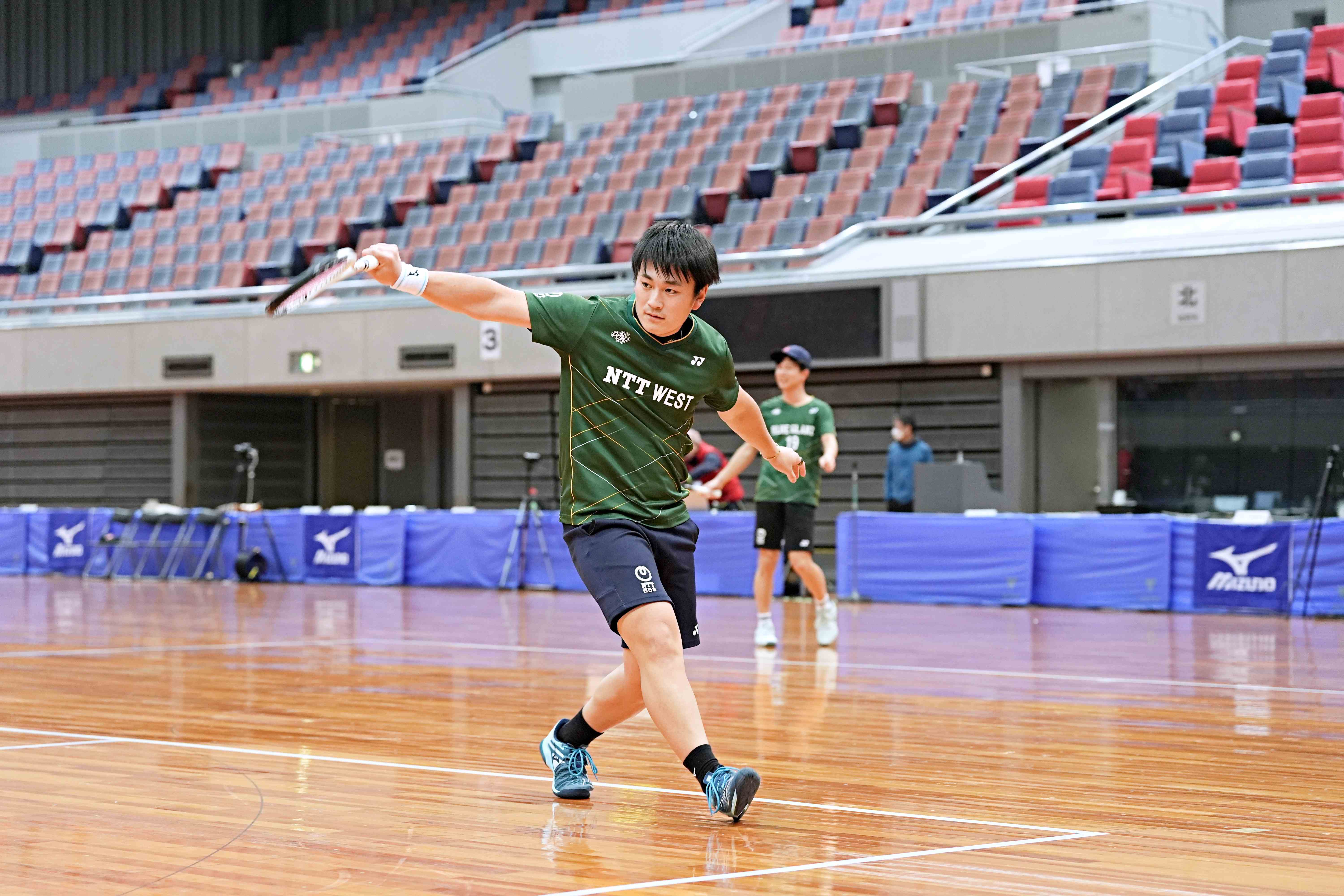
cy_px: 448
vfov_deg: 17.1
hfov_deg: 25.4
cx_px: 672
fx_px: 2986
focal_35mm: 80
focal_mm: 80
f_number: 3.5
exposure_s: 1/250
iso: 2000
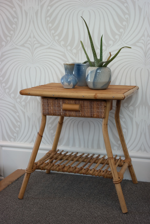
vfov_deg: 34.5
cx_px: 75
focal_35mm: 58
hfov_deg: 23.4
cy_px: 112
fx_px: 363
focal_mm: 38
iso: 200
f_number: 5
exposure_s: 1/60
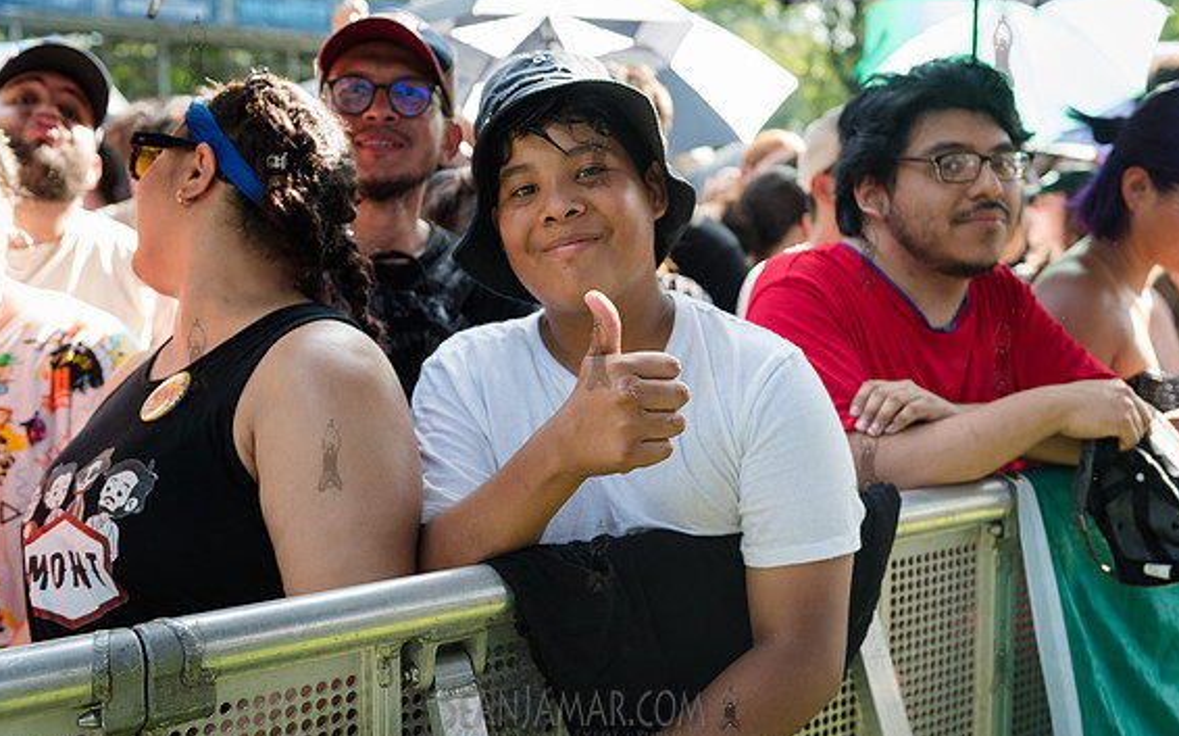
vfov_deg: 28.0
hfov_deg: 43.5
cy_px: 353
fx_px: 1477
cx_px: 598
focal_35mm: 46
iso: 500
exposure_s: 1/320
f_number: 3.5
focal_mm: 44
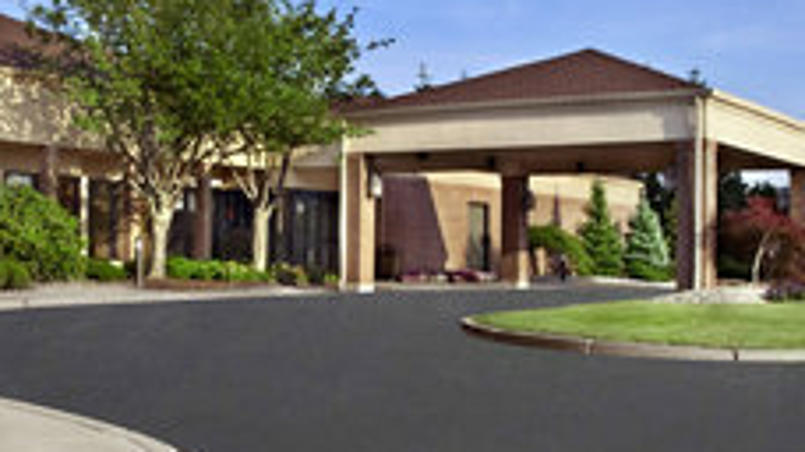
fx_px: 1131
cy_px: 275
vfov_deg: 22.6
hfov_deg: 39.0
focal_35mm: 53
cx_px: 325
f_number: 7.1
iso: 250
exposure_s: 1/450
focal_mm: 20
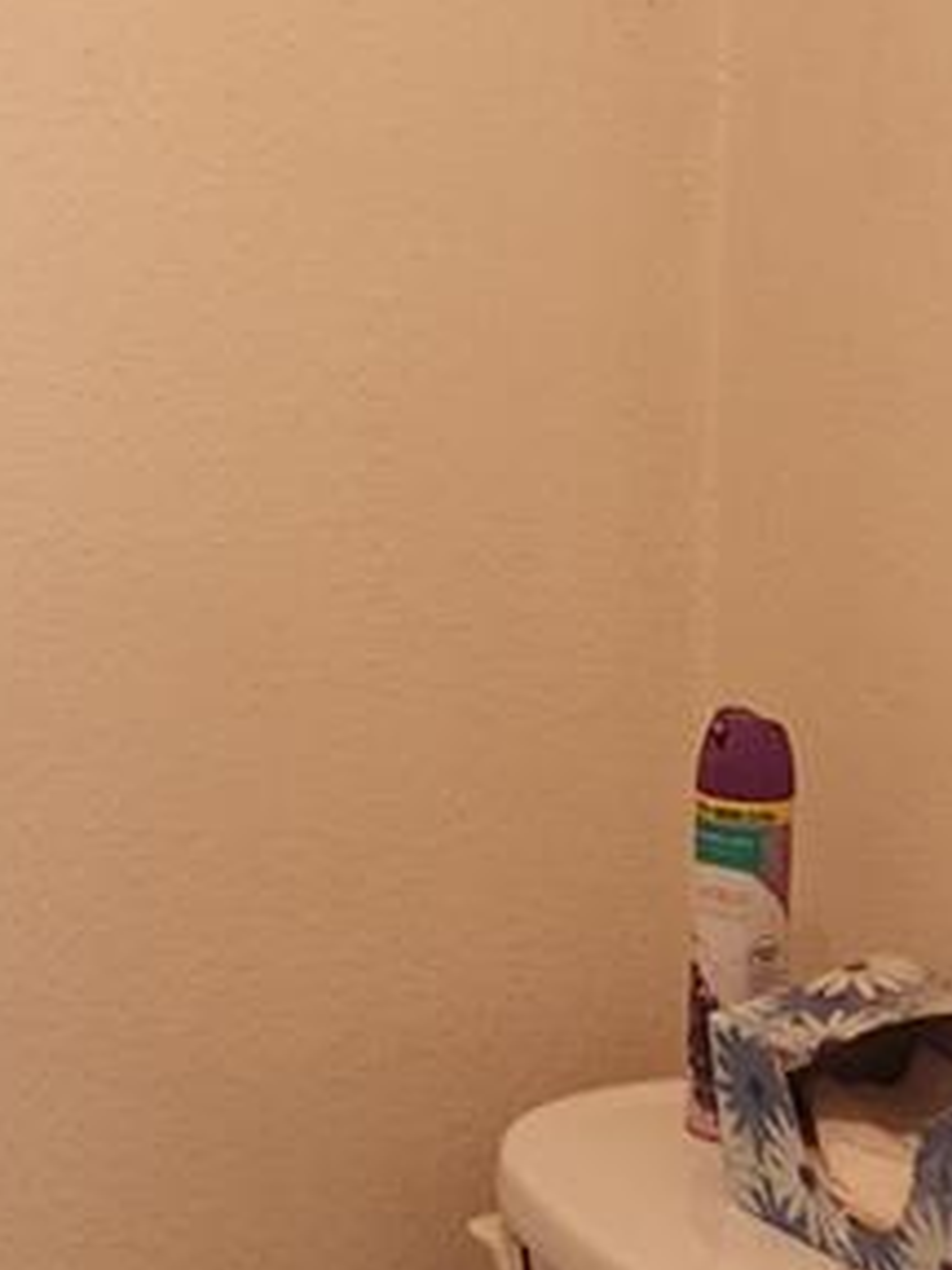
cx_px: -117
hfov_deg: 12.1
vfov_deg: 16.3
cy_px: 216
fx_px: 4400
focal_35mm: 120
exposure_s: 1/120
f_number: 1.8
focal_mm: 6.4
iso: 200
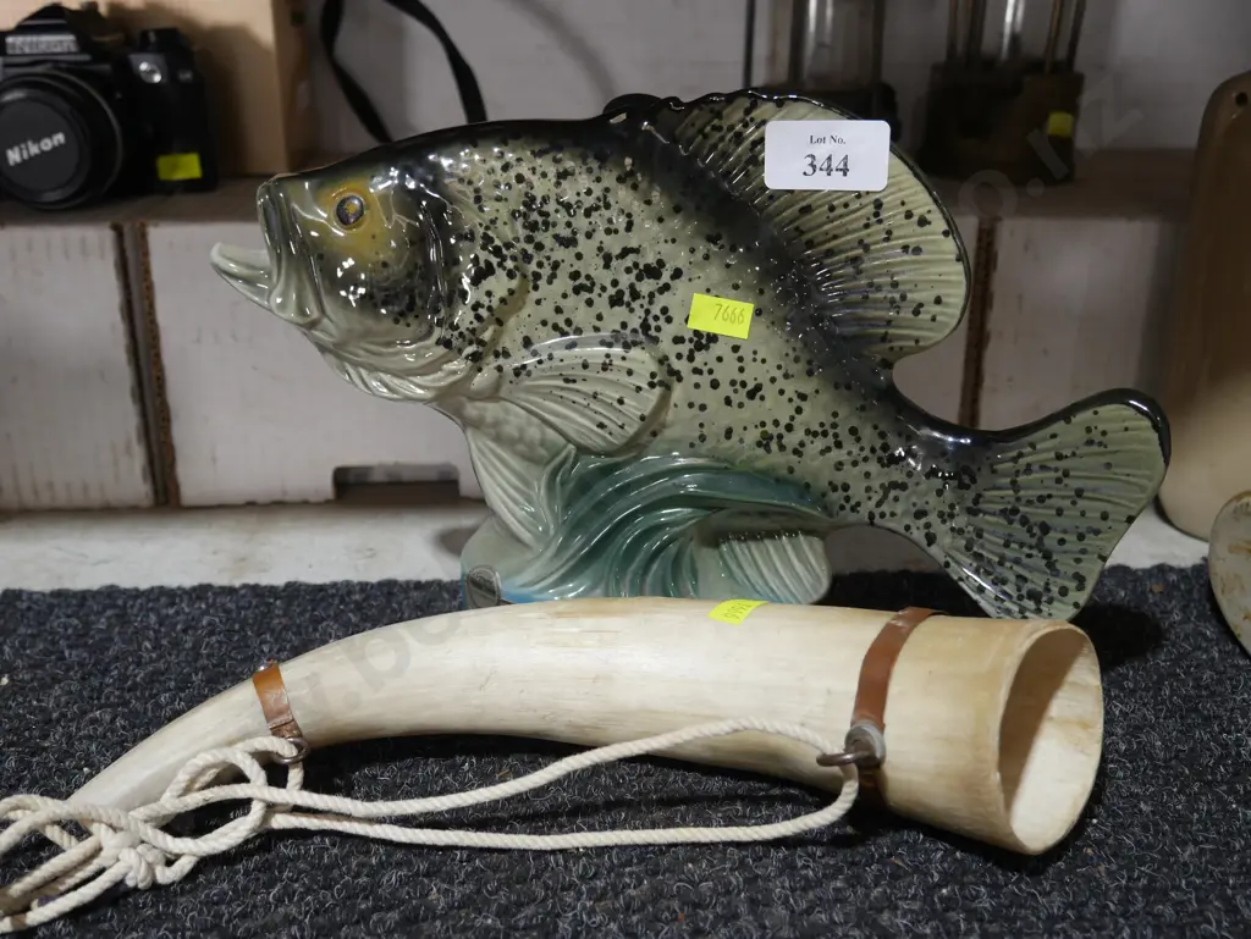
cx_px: 626
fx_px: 1302
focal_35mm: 36
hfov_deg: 51.3
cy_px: 470
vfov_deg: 39.7
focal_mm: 18
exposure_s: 1/60
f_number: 4
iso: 400
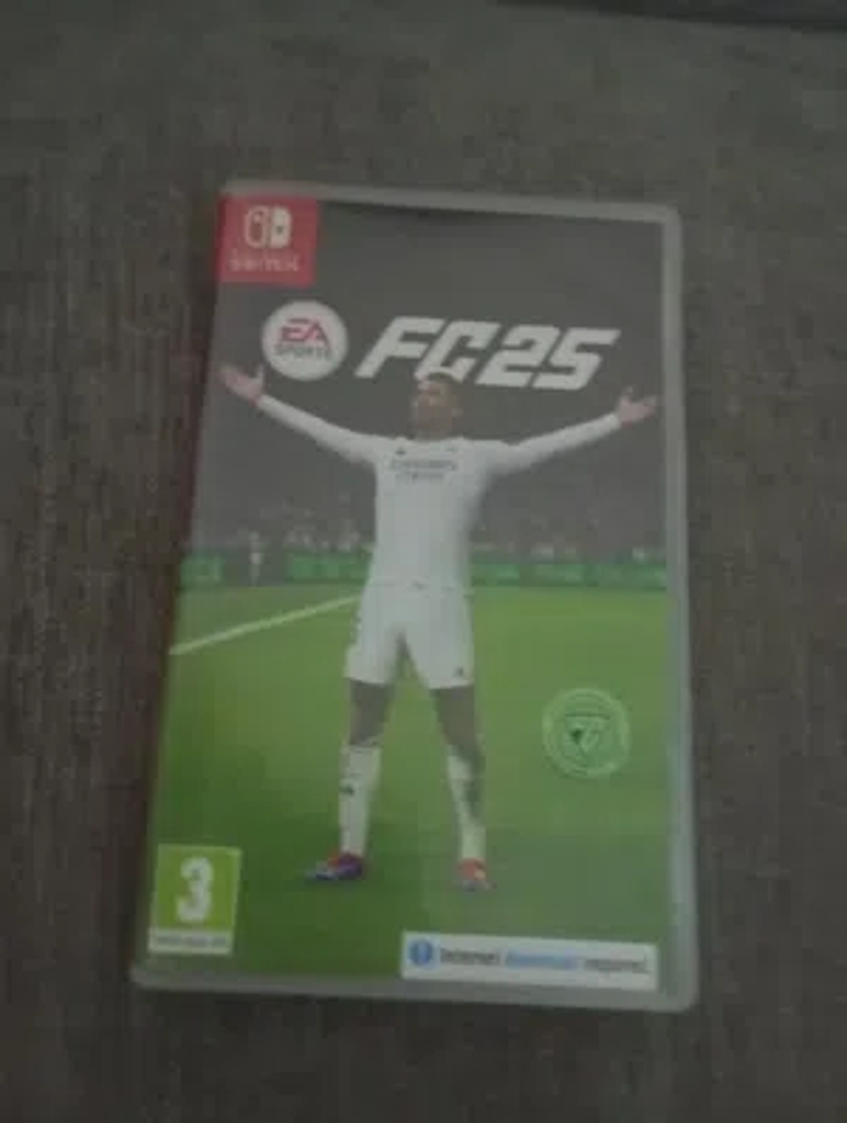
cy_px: 562
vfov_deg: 63.4
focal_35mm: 28
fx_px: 911
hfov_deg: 49.9
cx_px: 424
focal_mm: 4.27
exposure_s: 1/13.3
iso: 12600
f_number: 1.8
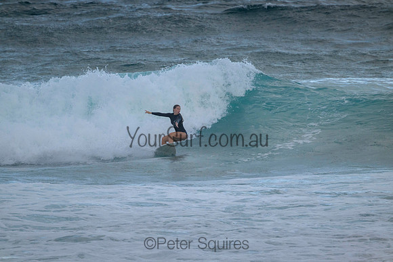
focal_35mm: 800
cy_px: 131
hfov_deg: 2.6
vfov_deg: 1.7
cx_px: 196
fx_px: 8735
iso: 1600
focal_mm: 800
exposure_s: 1/1600
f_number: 11
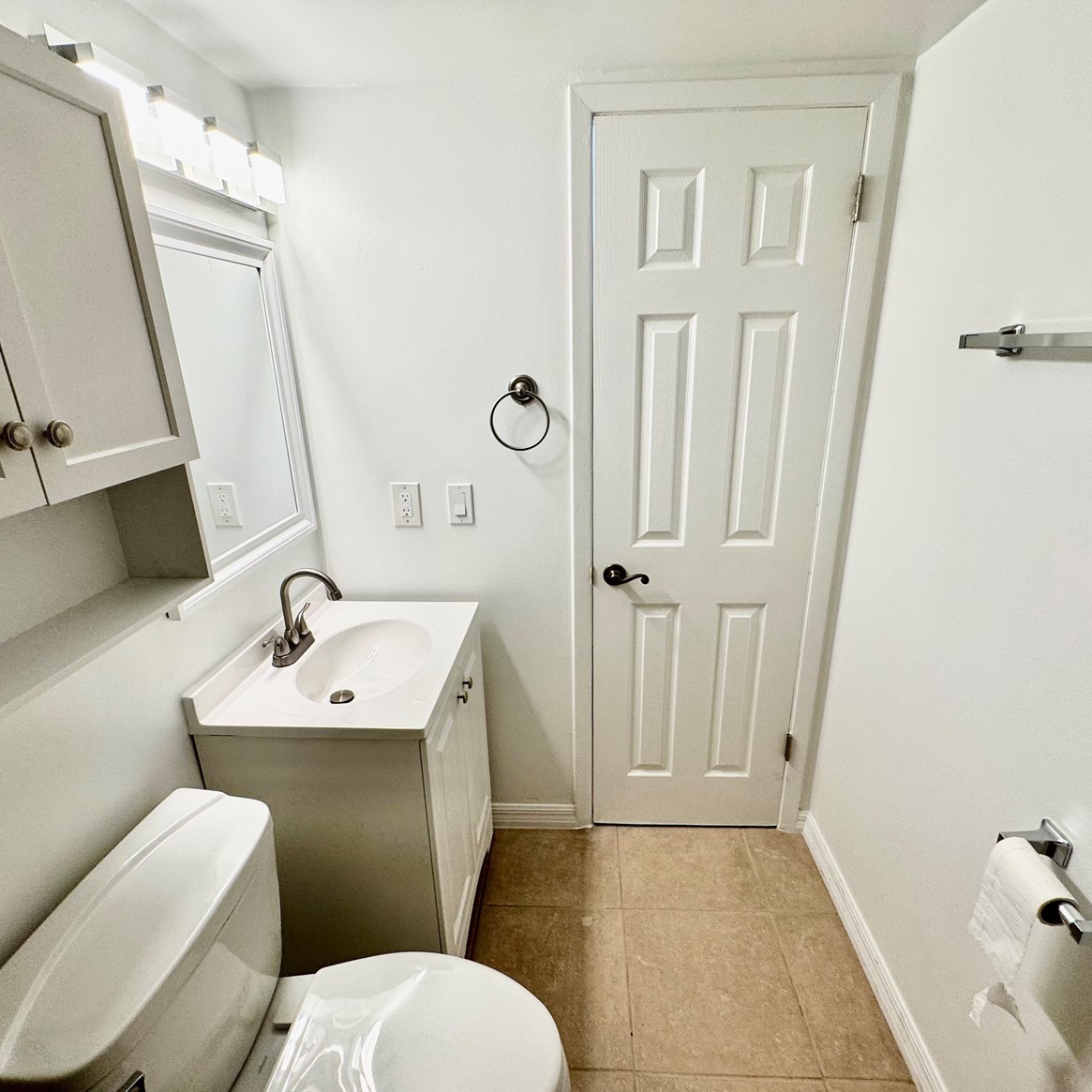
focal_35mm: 17
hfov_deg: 84.0
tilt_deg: -19.4
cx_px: 555
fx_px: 607
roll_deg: +0.5
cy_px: 552
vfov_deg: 84.0
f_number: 2.2
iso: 100
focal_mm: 2.22
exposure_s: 1/120
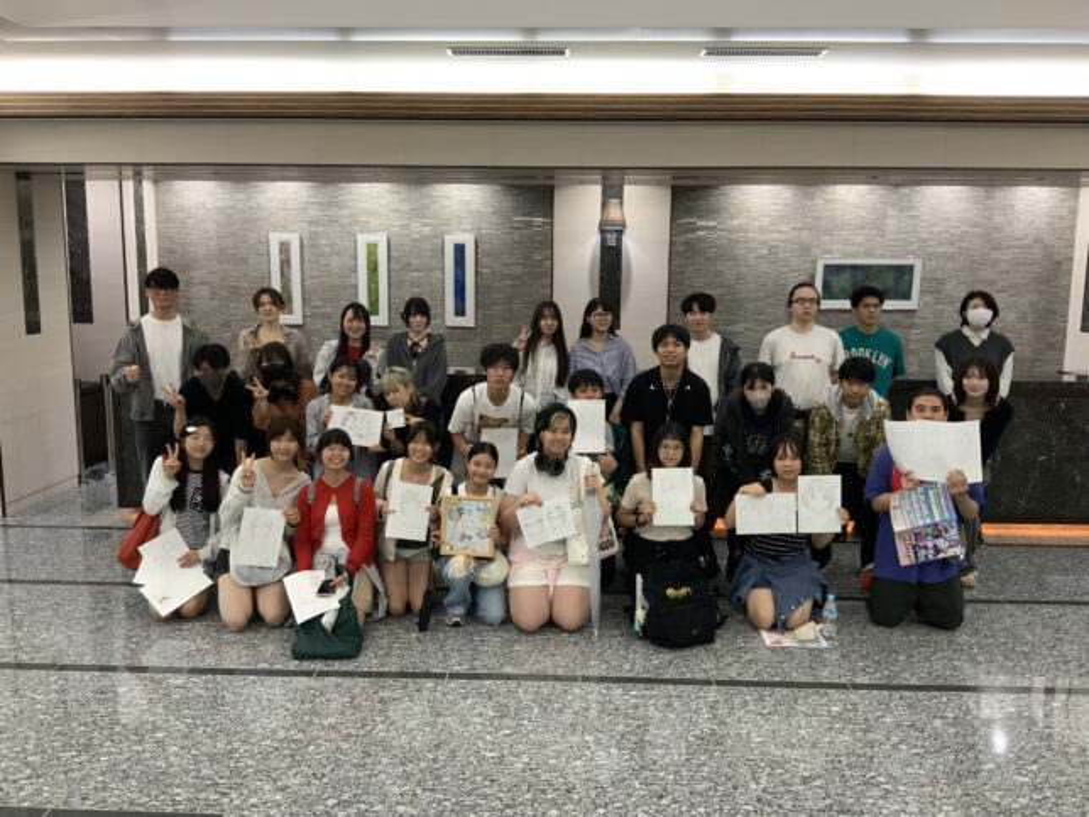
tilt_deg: -8.2
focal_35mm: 29
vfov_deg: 48.2
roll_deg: -0.1
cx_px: 544
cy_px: 408
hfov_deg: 61.7
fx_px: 912
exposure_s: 1/50
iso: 100
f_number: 1.8
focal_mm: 3
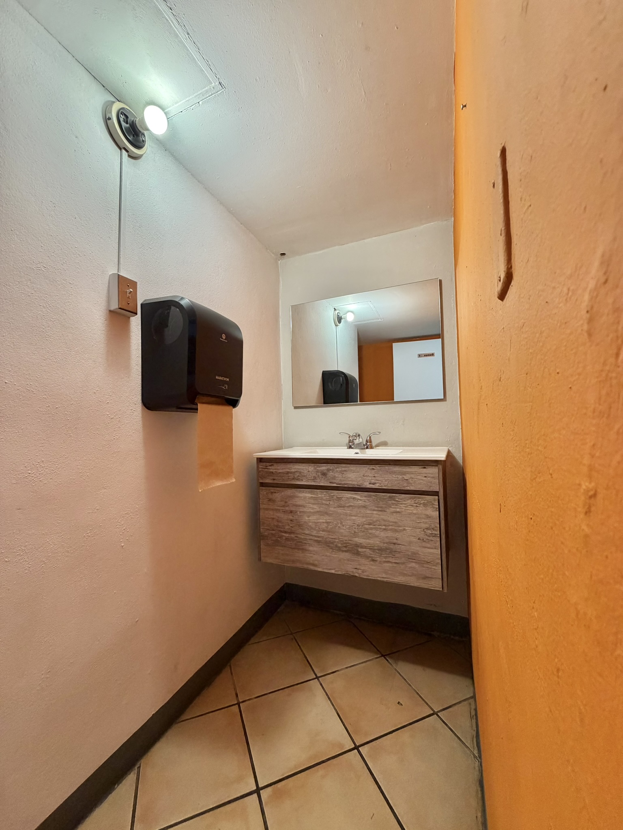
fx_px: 336
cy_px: 415
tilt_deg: +3.4
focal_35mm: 14
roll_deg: +0.7
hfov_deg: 85.7
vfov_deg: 102.1
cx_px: 312
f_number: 2.2
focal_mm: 2.22
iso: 320
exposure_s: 1/120
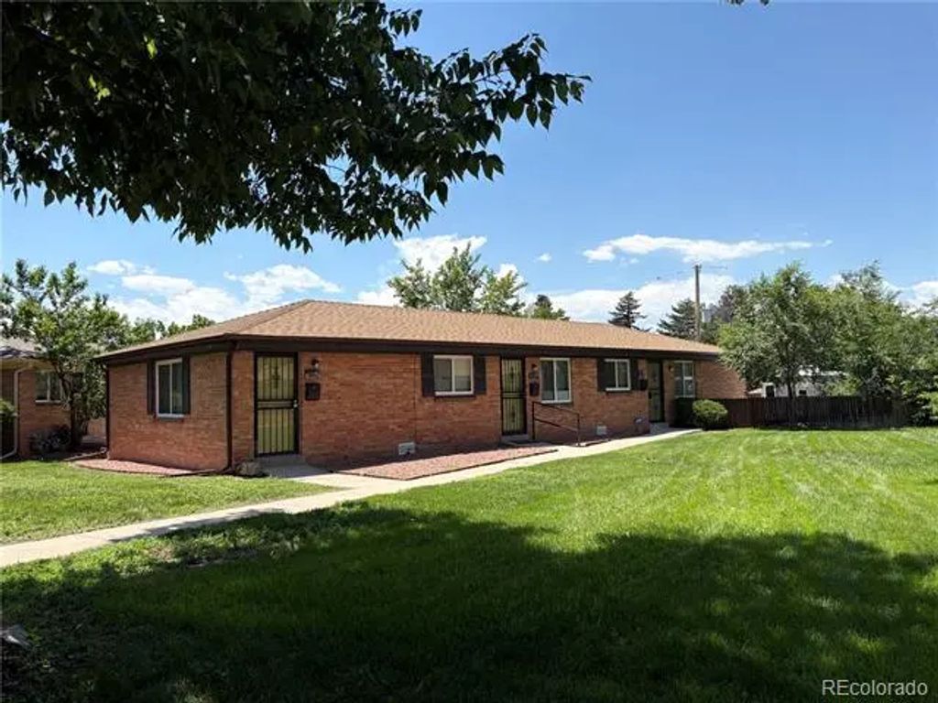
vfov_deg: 53.1
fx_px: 705
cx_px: 469
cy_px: 352
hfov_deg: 67.3
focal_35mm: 26
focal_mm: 5.96
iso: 50
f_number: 1.6
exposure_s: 1/2865
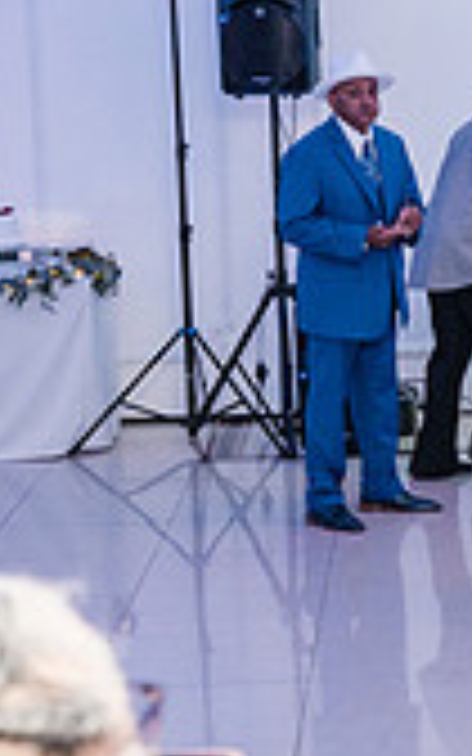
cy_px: 403
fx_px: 2532
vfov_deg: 17.0
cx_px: 872
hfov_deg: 10.0
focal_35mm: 123
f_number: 4
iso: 4000
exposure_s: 1/250
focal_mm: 35
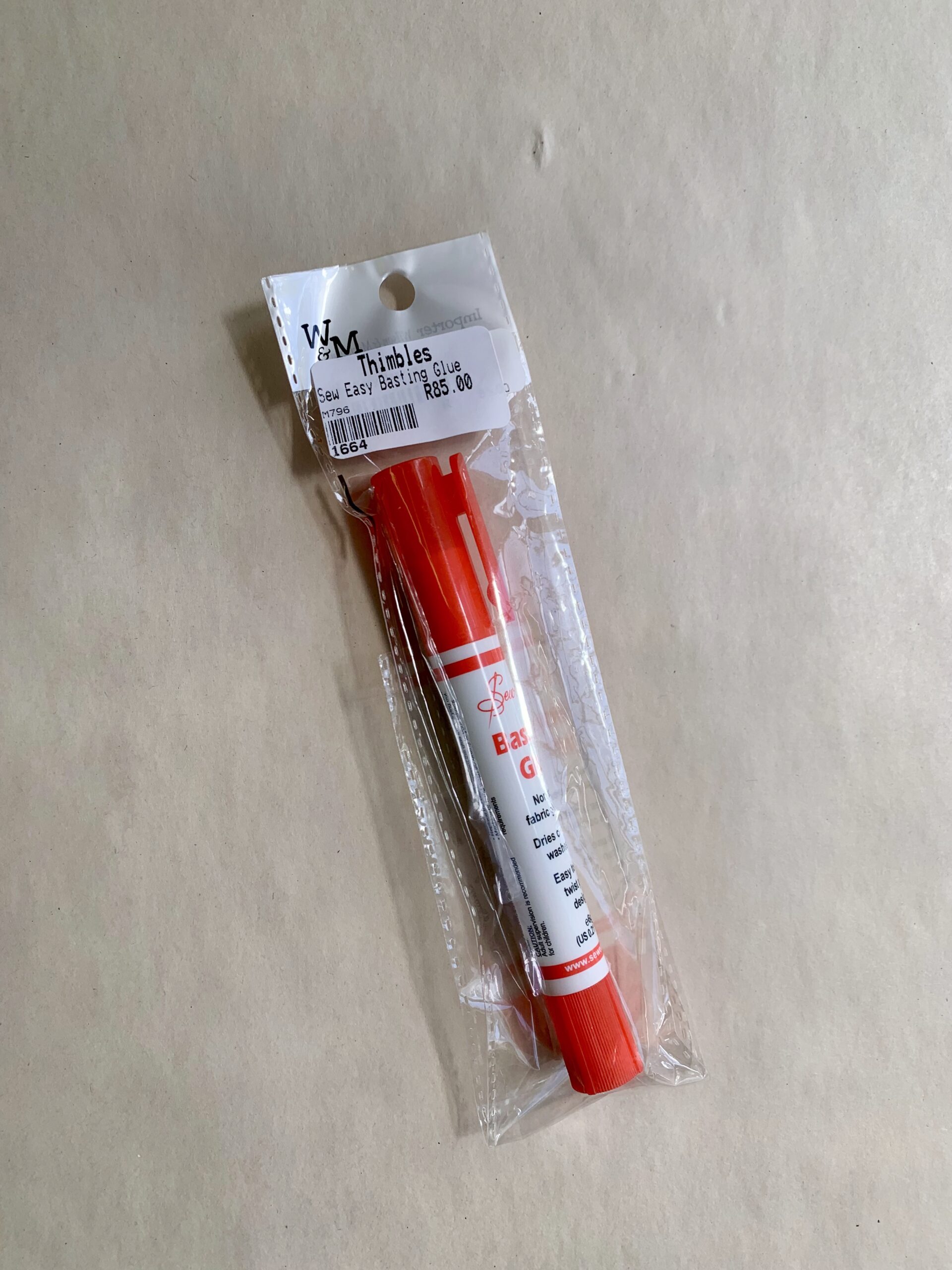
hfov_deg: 53.1
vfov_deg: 67.3
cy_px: 635
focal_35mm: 26
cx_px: 476
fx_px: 953
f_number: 1.8
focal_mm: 4.25
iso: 25
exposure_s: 1/737
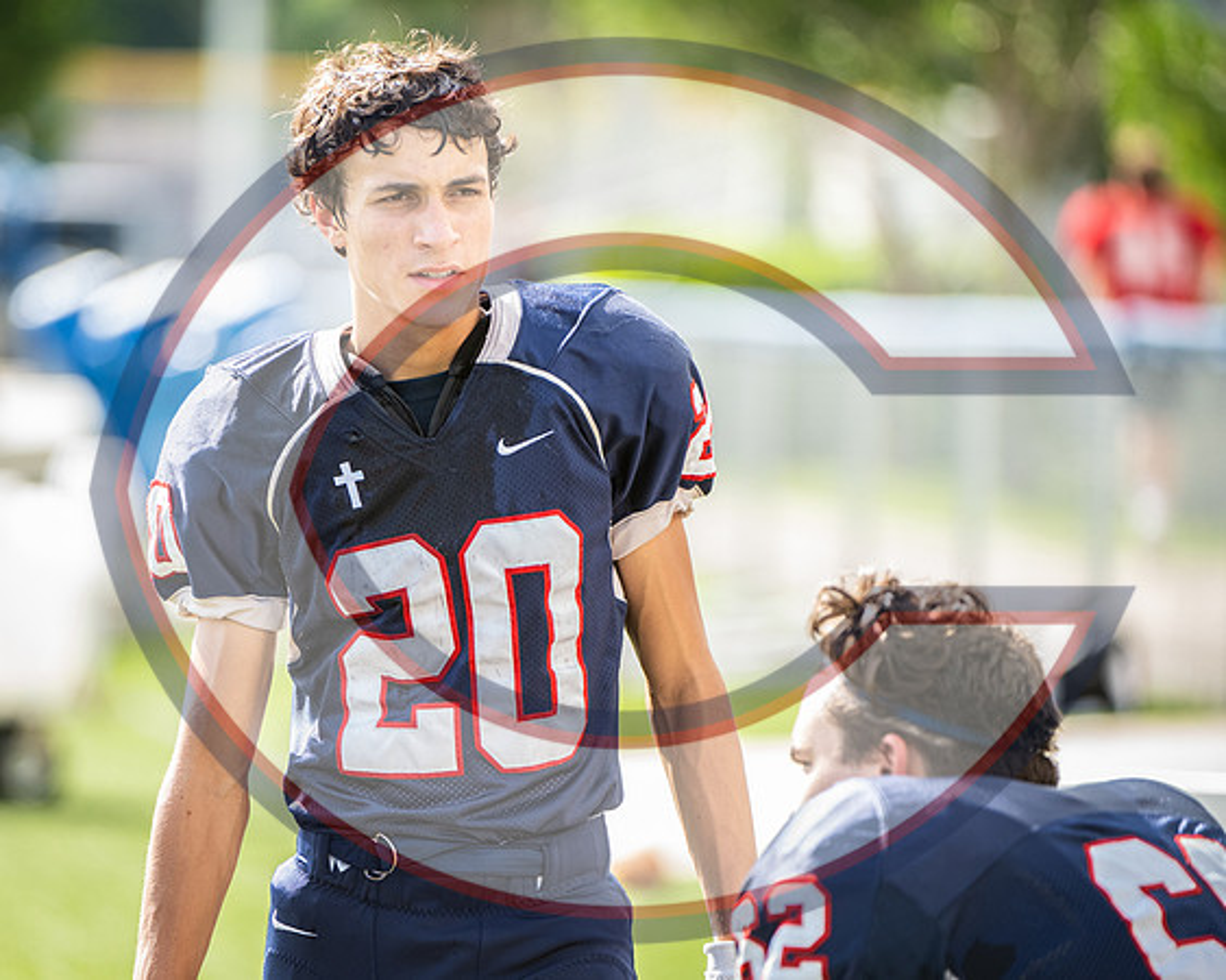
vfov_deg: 4.6
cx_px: 437
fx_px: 12270
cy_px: 524
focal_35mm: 338
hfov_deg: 5.7
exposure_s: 1/1000
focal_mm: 280
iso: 1000
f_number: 4
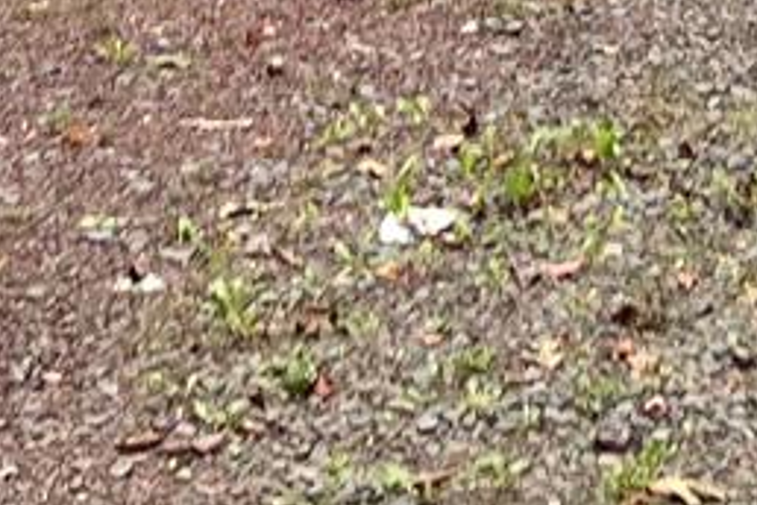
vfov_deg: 5.7
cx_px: 681
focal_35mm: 211
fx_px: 4437
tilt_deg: +3.6
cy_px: -1380
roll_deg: -1.1
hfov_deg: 9.7
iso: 50
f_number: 1.5
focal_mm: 5.7
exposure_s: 1/646
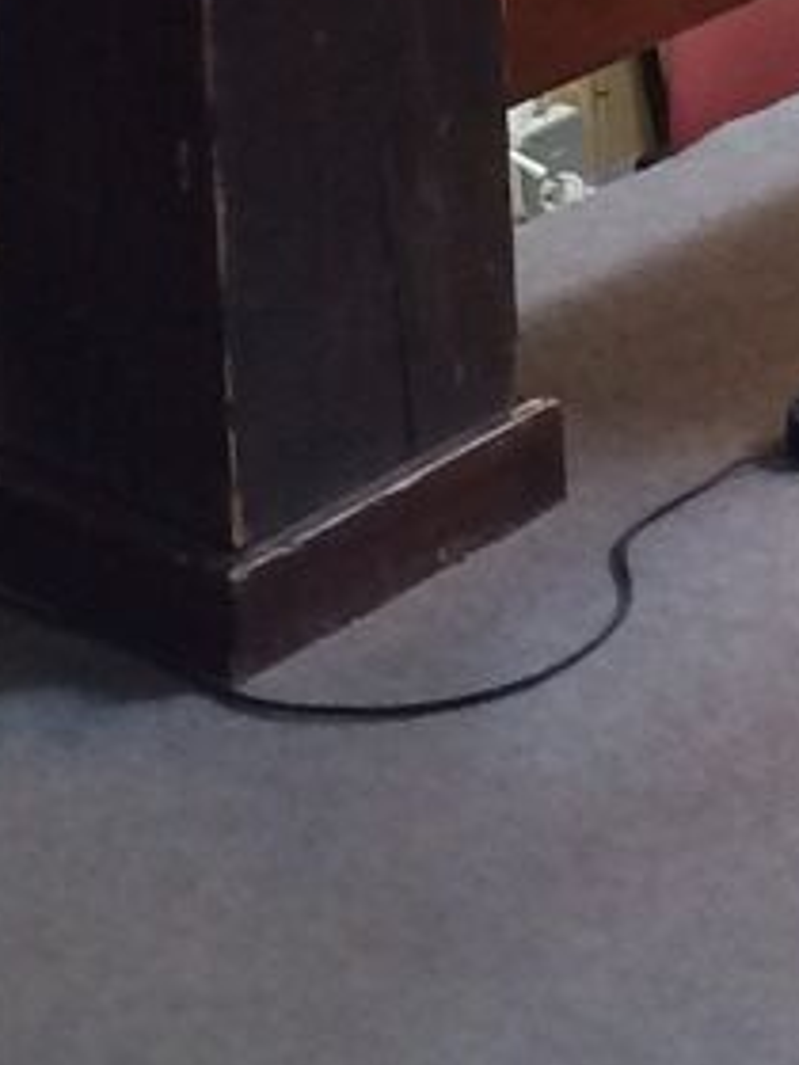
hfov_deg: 8.2
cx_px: 1815
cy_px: -1095
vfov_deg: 10.7
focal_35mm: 169
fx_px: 5201
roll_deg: +1.5
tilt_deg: -10.8
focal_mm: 4.15
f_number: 2.2
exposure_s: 1/33
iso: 64
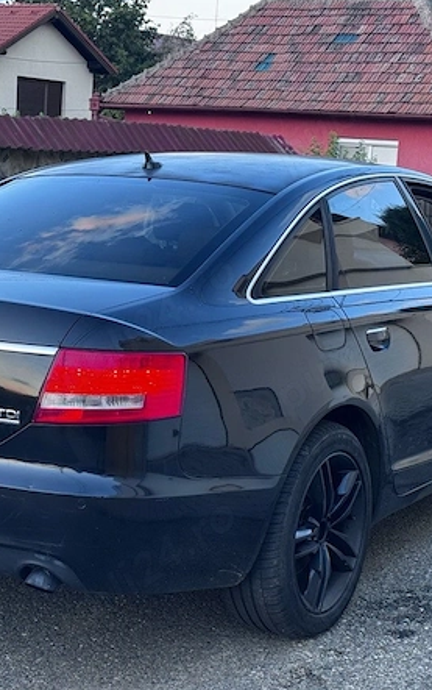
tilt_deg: -8.2
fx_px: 1297
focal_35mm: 69
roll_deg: -3.2
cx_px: 197
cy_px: 343
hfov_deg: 18.9
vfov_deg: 29.8
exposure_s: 1/50
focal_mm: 6.76
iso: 80
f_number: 1.78
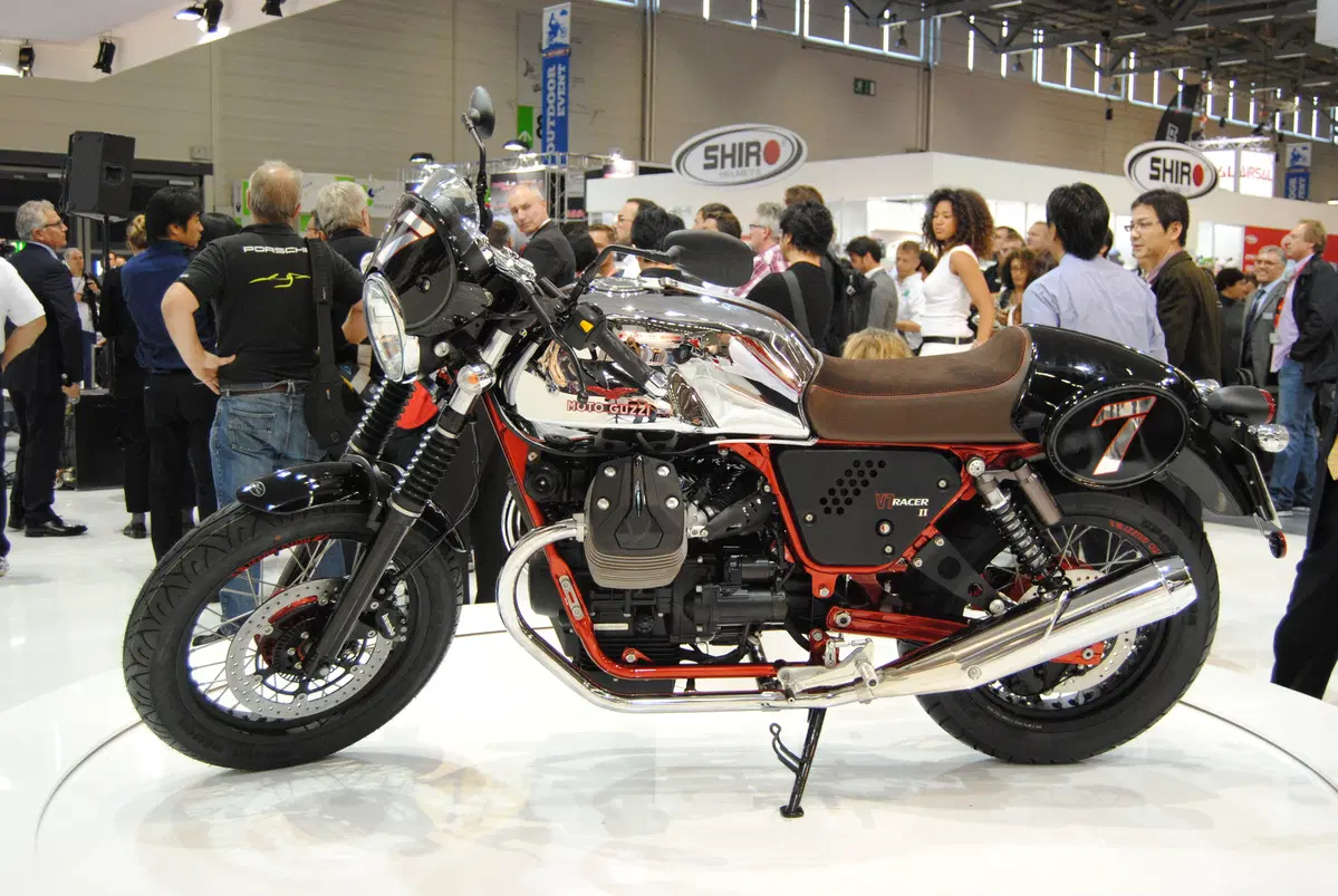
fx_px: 1451
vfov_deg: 34.3
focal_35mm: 39
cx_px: 669
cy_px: 448
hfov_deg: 49.5
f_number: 4
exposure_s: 1/100
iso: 800
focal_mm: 26
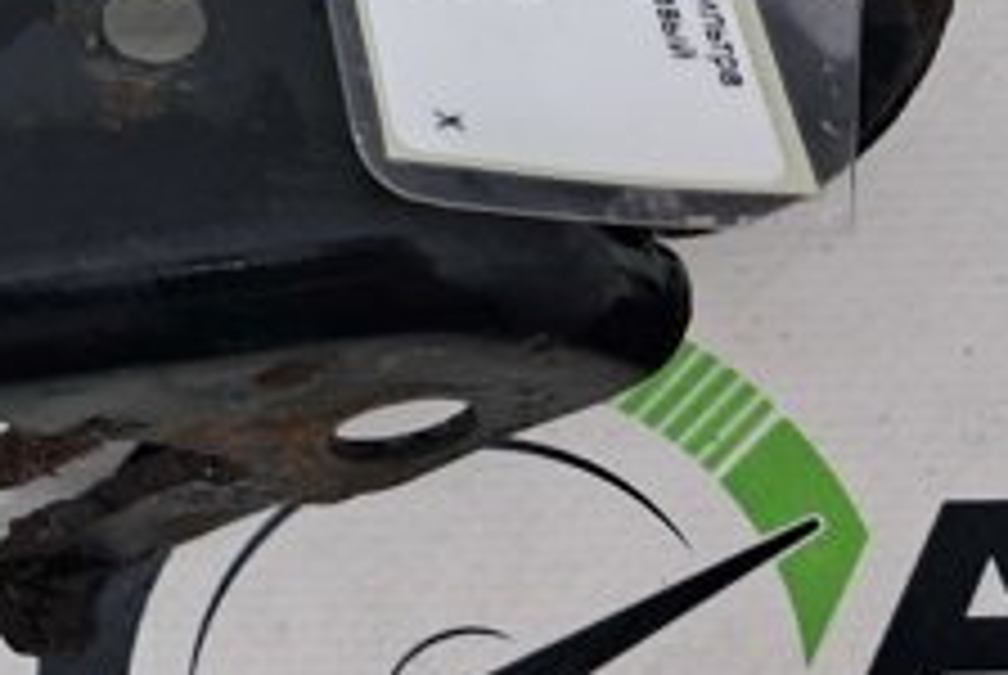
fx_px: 2243
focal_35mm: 80
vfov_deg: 16.8
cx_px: -274
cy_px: 7
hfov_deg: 22.8
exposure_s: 1/50
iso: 50
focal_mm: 4
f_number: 1.8
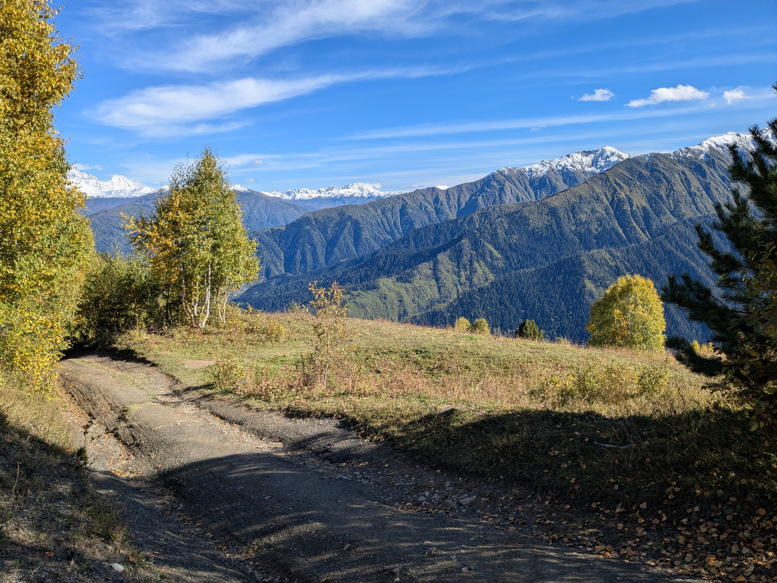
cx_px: 388
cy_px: 292
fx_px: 606
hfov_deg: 65.3
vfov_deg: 51.4
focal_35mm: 27
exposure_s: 1/3344
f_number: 1.73
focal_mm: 4.38
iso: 61
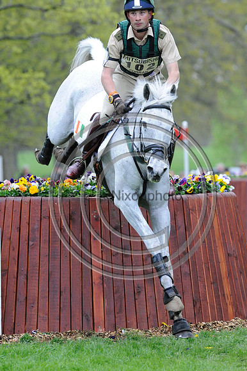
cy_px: 186
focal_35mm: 300
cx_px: 124
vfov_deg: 6.9
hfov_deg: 4.6
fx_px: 3091
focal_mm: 300
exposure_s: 1/640
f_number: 6.3
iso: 2500
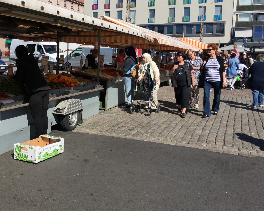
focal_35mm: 39
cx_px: 110
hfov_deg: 46.7
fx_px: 305
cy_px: 86
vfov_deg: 38.1
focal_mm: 4.15
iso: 25
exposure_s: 1/1972
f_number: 2.2
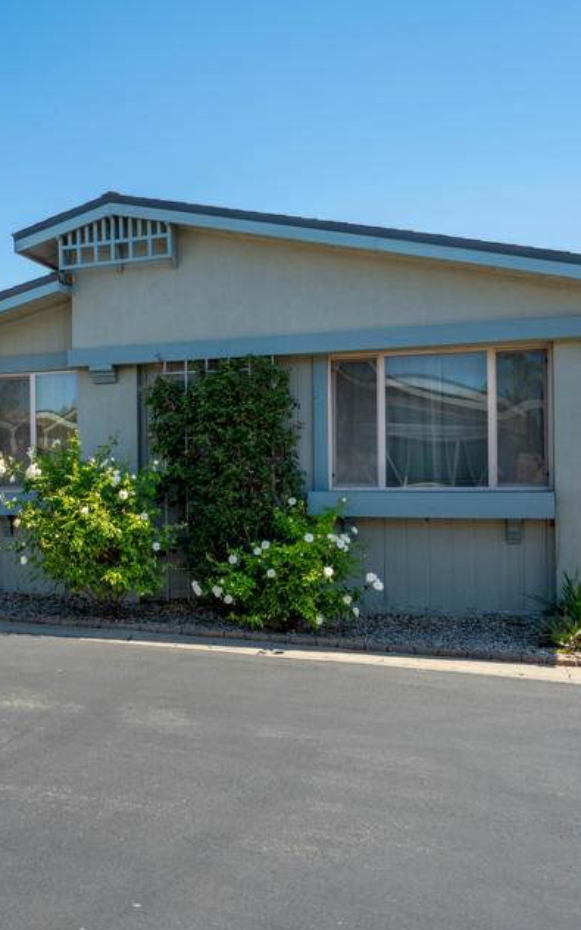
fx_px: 963
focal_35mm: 38
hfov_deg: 32.5
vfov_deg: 51.5
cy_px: 476
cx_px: 101
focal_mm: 23
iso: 100
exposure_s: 1/200
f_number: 8
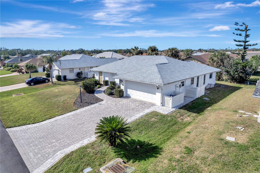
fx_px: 159
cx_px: 130
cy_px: 86
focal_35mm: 22
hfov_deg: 78.6
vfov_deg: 57.2
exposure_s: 1/1250
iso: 100
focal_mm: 8.38
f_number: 2.8
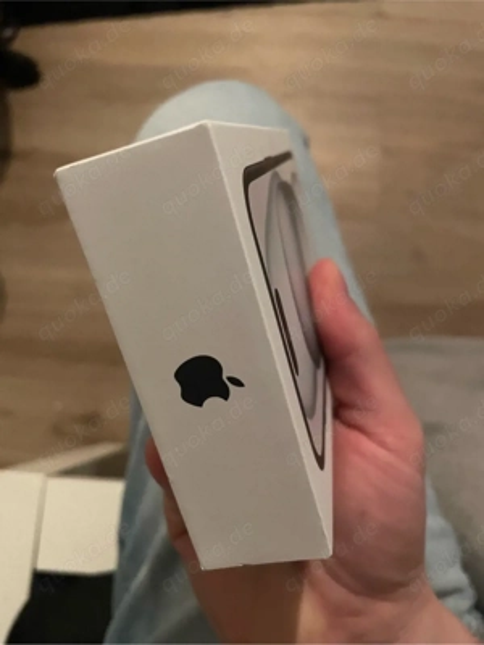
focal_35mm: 26
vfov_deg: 67.3
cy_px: 322
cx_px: 242
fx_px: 485
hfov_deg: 53.1
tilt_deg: -79.4
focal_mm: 4.2
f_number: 1.6
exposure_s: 1/30
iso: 800
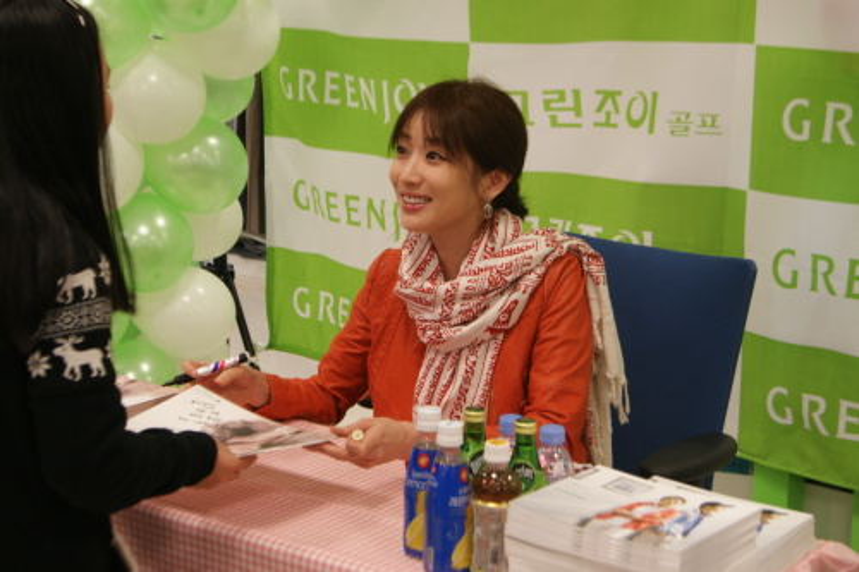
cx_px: 430
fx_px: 1610
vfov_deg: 20.1
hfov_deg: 29.9
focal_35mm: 68
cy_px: 286
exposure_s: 1/50
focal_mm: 45
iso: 400
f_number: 5.6
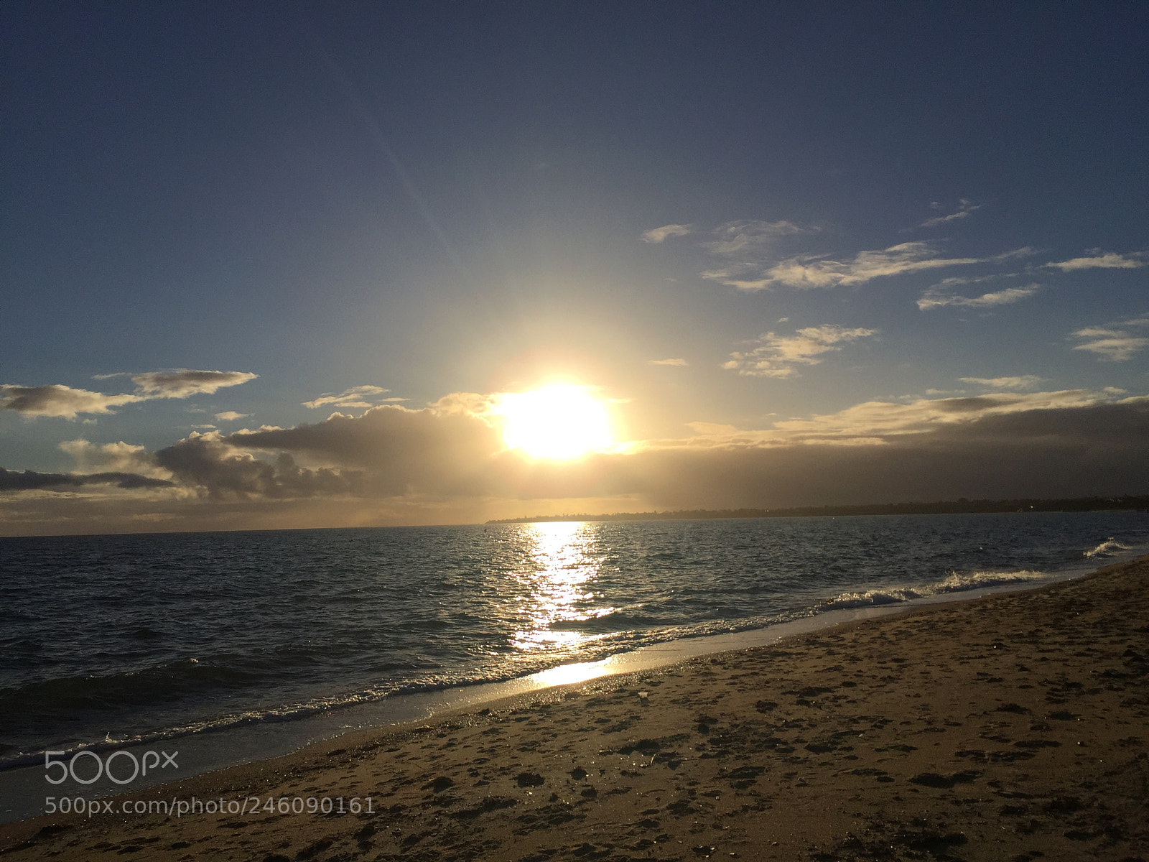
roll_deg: +1.6
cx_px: 574
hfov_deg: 61.7
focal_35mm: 29
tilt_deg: +5.3
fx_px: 963
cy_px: 431
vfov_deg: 48.2
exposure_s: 1/9901
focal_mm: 4.15
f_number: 2.2
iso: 32
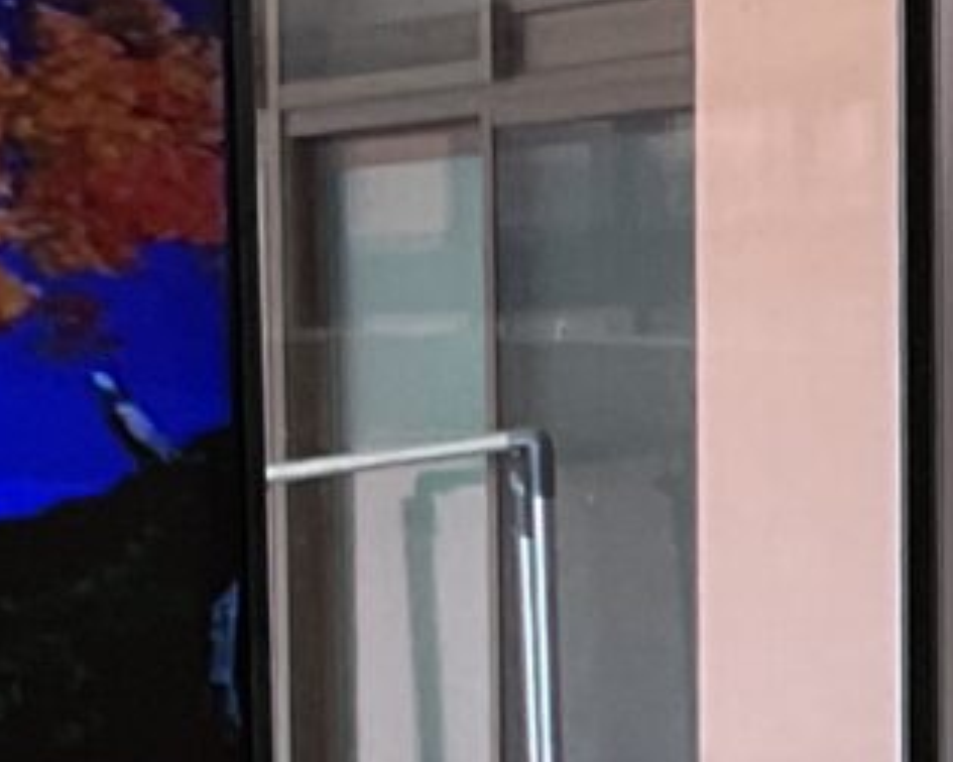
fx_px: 6487
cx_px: 1876
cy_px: 1222
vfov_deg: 6.6
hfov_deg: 8.0
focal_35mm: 230
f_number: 1.8
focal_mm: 3
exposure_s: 1/60
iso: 50
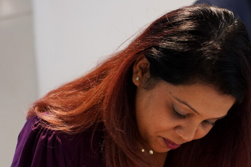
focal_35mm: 100
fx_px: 697
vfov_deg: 13.5
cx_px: 190
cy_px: 176
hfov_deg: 20.2
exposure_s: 1/100
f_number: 1.8
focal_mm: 35
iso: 1250
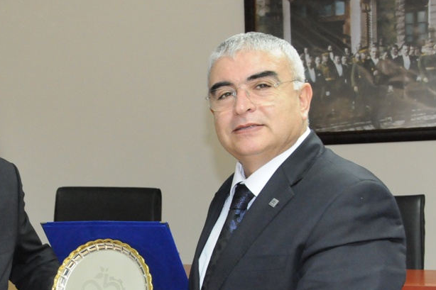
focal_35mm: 70
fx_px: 847
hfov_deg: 28.6
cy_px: 228
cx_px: 126
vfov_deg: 19.3
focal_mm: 28
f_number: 7.1
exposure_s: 1/60
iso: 3200
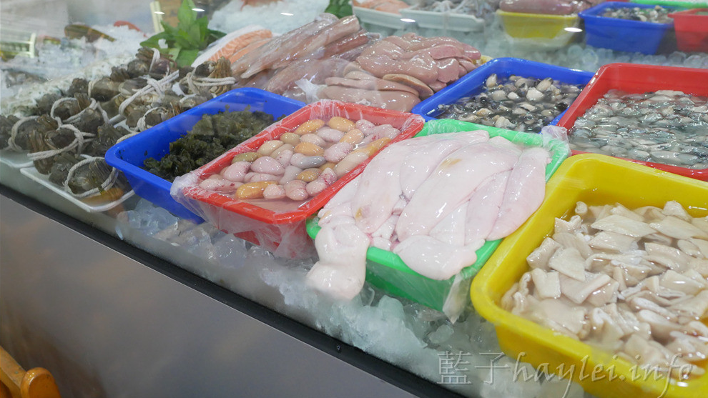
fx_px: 620
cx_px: 357
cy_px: 131
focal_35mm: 33
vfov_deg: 35.3
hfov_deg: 59.5
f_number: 2.8
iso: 1250
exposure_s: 1/60
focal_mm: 15
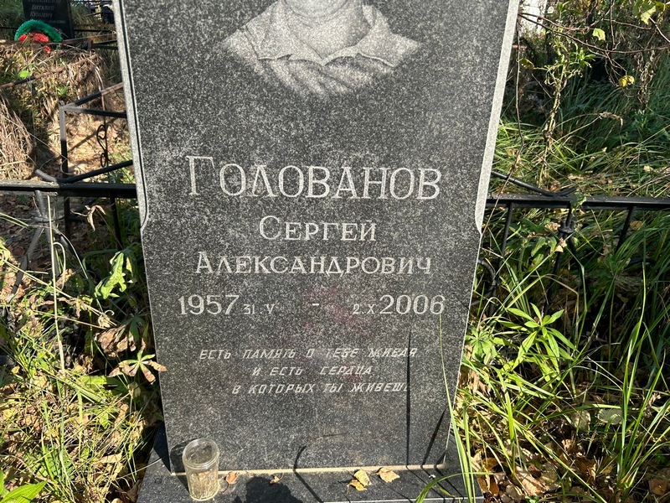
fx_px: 503
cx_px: 335
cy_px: 252
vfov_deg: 53.1
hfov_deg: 67.3
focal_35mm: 26
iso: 50
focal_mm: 5.7
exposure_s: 1/1135
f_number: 1.5
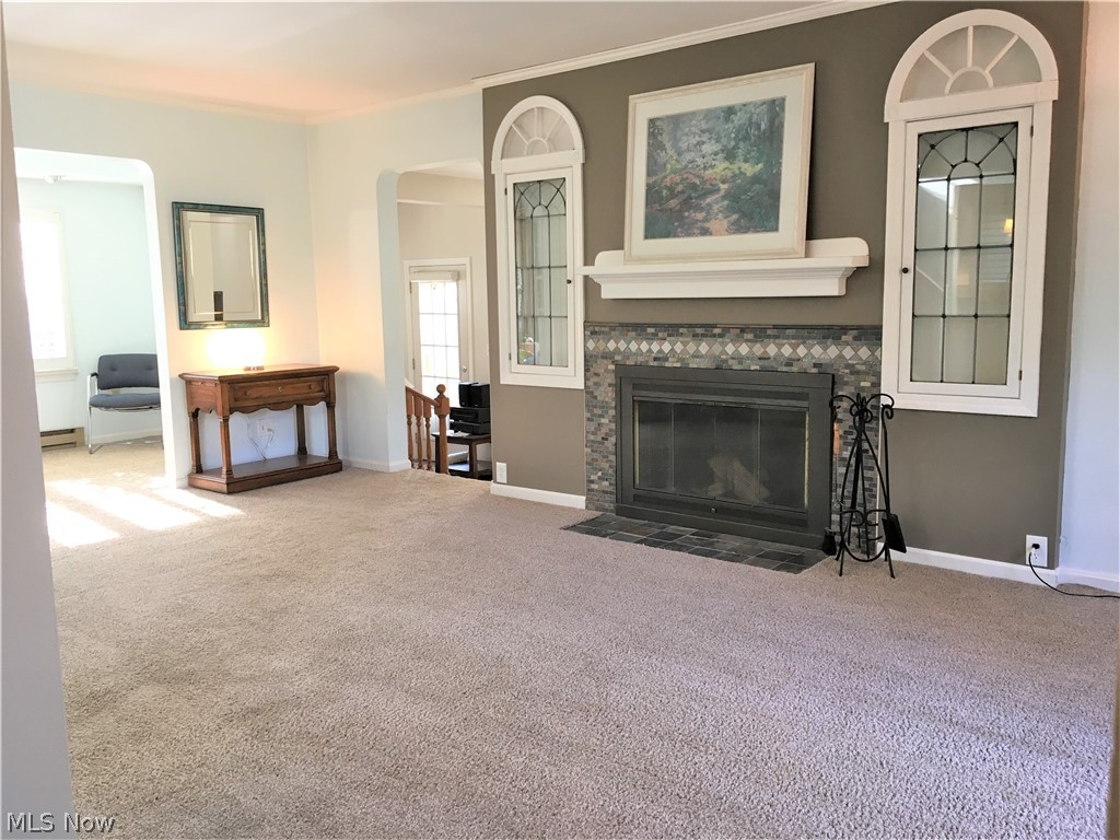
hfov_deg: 61.7
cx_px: 560
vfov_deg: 48.2
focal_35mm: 29
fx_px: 938
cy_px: 420
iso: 64
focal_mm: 4.15
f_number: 2.2
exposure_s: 1/30
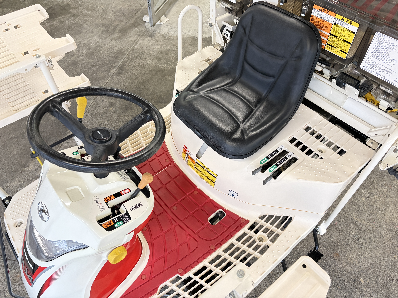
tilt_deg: -48.4
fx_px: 299
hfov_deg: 67.3
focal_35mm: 26
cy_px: 149
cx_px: 199
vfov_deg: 53.1
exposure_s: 1/60
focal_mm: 5.96
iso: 320
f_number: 1.6
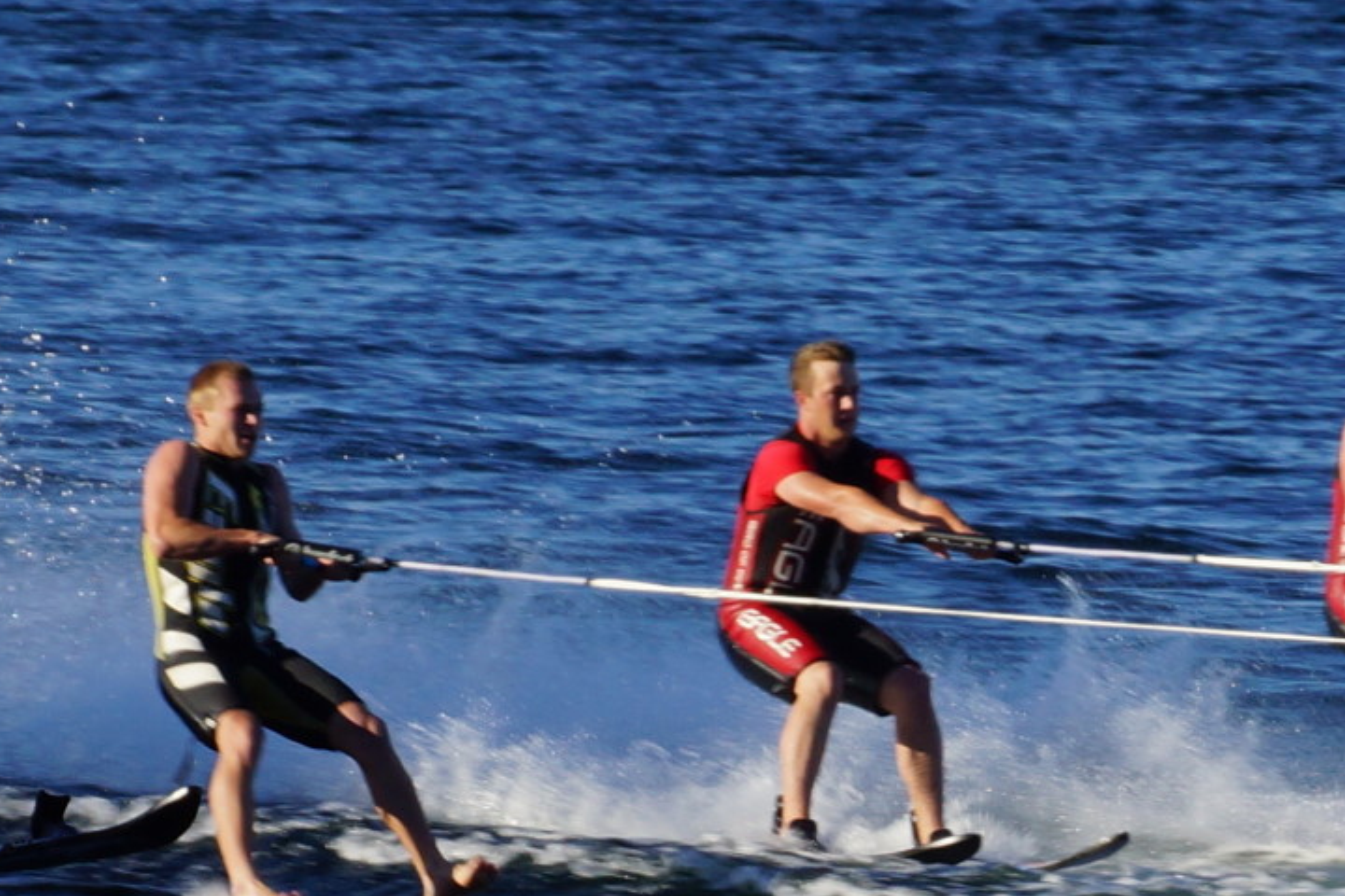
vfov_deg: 6.5
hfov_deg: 9.8
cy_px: 577
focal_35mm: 210
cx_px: 777
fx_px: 7845
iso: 100
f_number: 9
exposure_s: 1/200
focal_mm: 90
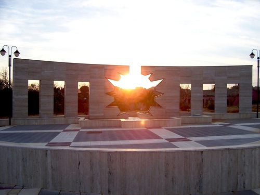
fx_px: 255
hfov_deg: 54.0
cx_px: 130
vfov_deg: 41.8
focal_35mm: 34
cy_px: 98
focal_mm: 5.6
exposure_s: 1/350
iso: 80
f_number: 2.7
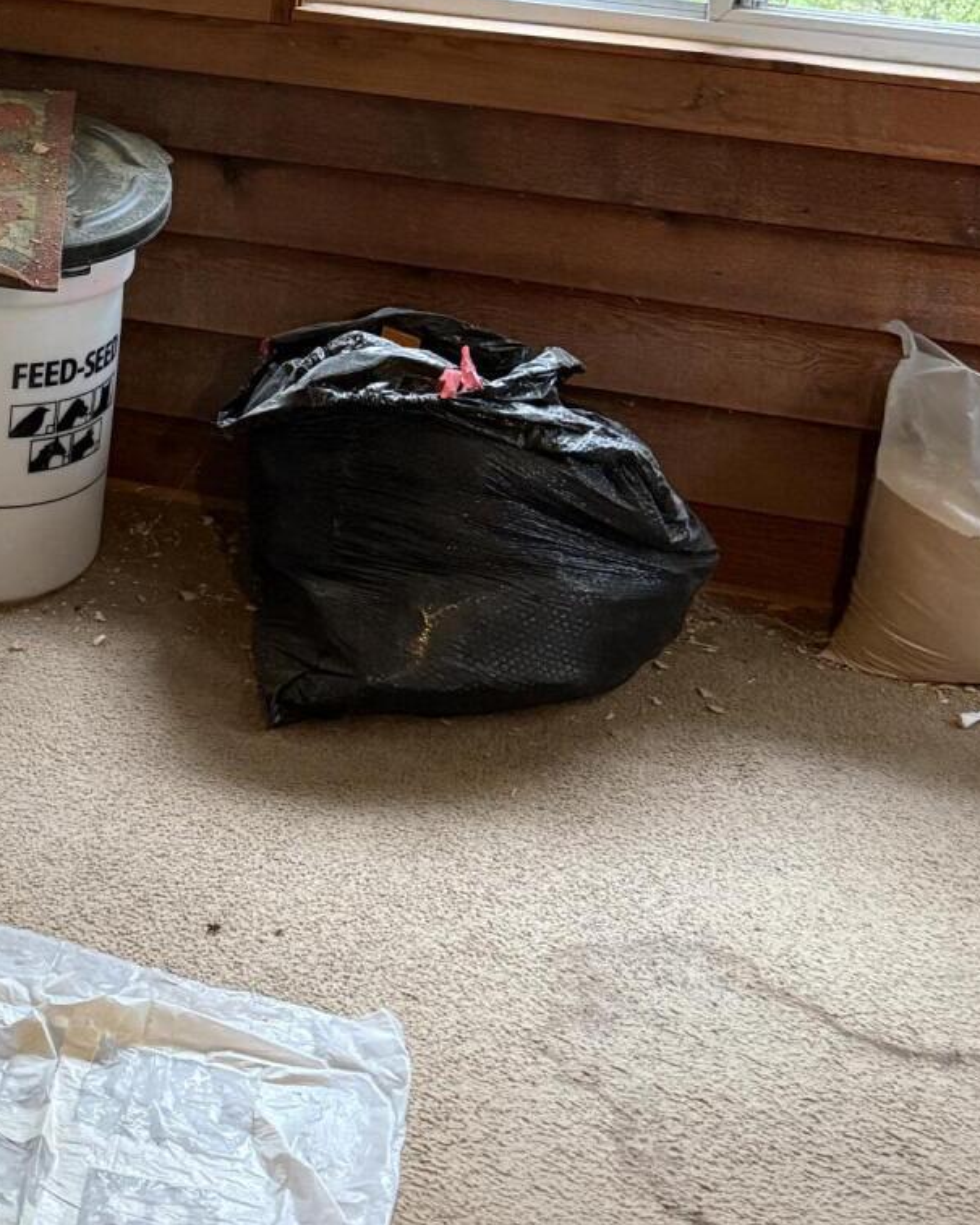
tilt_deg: -7.8
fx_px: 2247
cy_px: -185
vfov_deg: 27.4
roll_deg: -3.0
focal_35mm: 62
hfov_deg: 23.5
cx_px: -13
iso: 640
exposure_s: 1/60
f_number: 1.78
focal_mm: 6.76
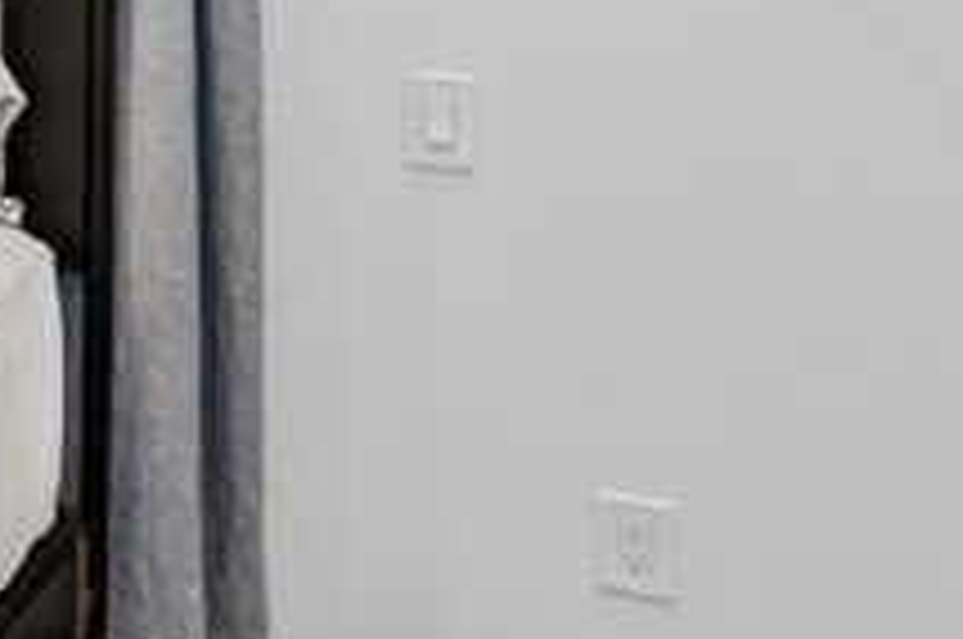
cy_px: -218
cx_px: -788
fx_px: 1790
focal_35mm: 67
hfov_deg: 20.6
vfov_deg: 18.6
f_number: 5.6
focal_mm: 14
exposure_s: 1/100
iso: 800
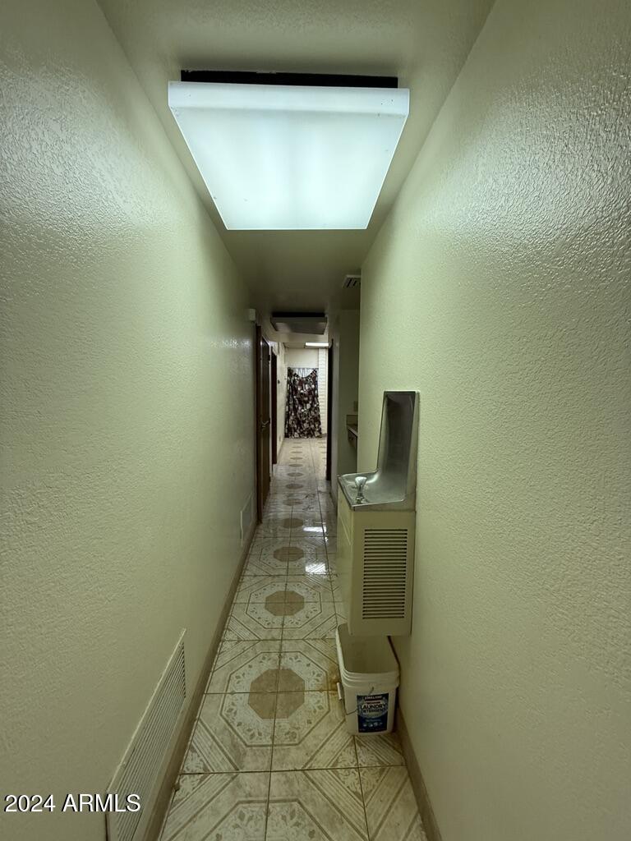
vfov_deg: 102.1
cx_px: 316
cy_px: 420
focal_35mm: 14
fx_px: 340
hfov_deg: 85.7
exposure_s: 1/120
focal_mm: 2.22
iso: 200
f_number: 2.2
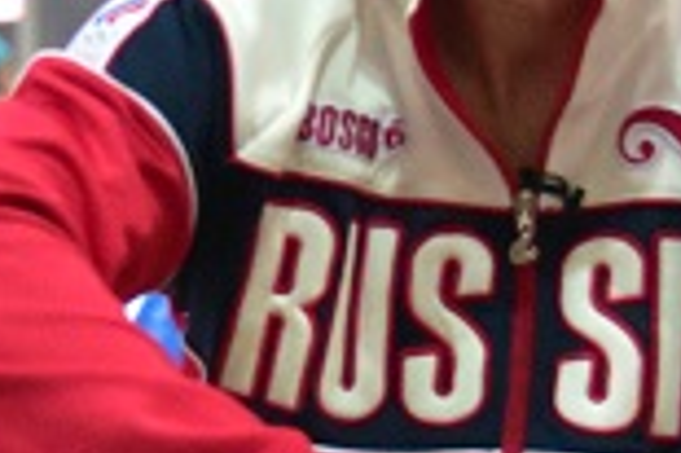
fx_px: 6576
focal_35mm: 348
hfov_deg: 5.9
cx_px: 40
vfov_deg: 3.9
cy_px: 233
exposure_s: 1/400
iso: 12800
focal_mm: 78
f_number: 5
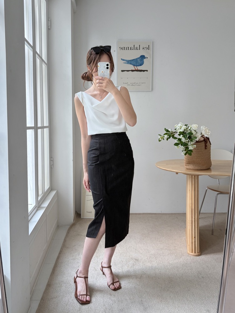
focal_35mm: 26
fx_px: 235
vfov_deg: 67.3
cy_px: 156
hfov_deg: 53.1
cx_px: 118
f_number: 1.6
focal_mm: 5.96
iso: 80
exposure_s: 1/120
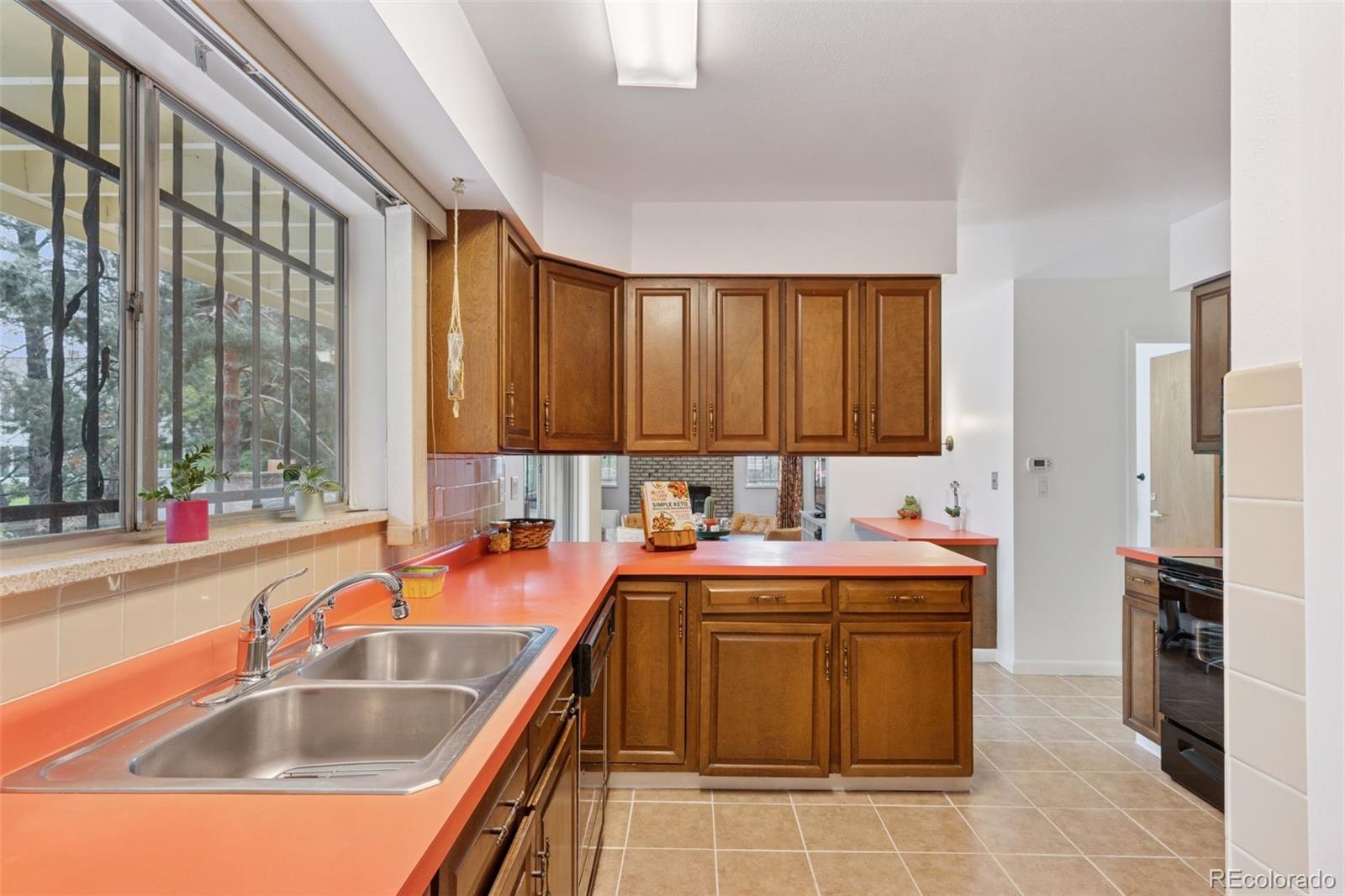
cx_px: 672
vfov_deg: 67.4
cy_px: 448
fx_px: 672
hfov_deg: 90.0
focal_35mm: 18
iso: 400
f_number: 8
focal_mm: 18
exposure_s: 1/10
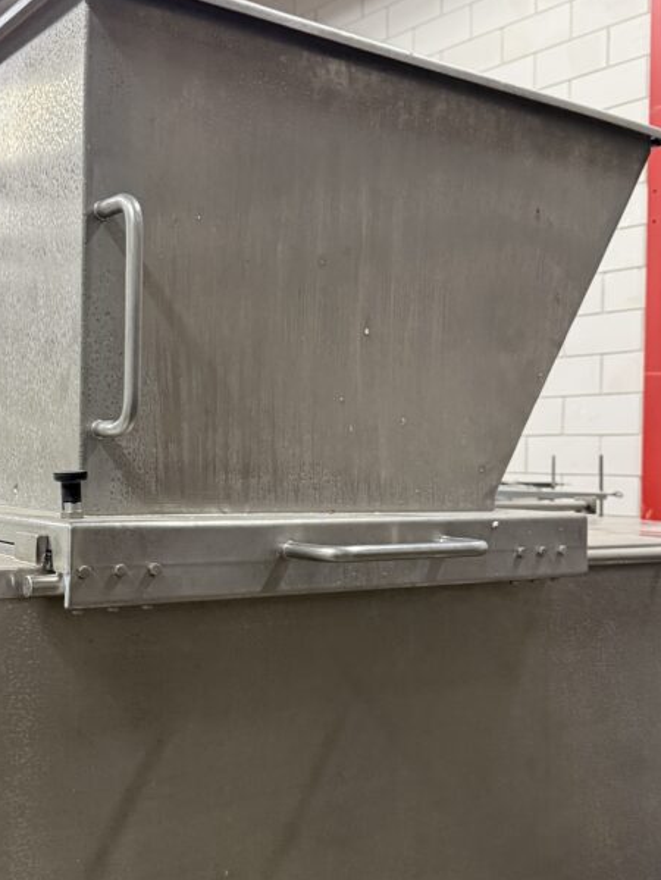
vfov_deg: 45.7
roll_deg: -1.1
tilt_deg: -1.0
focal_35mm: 41
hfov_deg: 34.9
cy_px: 483
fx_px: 1043
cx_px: 239
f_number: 1.78
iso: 500
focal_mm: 6.76
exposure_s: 1/50
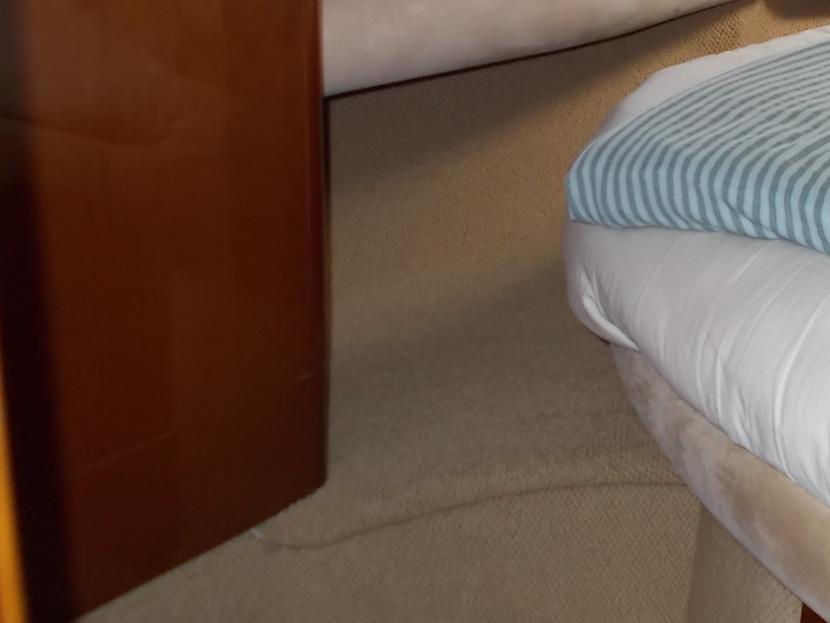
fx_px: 1247
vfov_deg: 27.2
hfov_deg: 35.1
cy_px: 80
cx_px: 715
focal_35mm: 52
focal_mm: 4.6
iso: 200
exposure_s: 1/25
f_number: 3.2
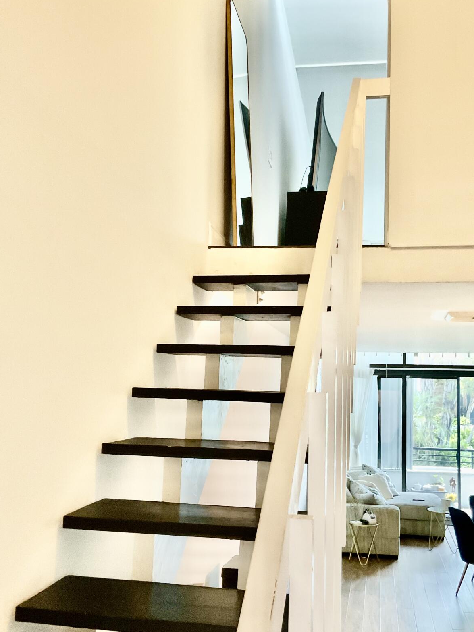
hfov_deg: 38.6
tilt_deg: +4.2
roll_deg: -1.7
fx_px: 676
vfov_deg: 50.1
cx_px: 274
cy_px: 347
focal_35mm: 37
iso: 200
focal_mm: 3
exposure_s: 1/40
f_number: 1.8
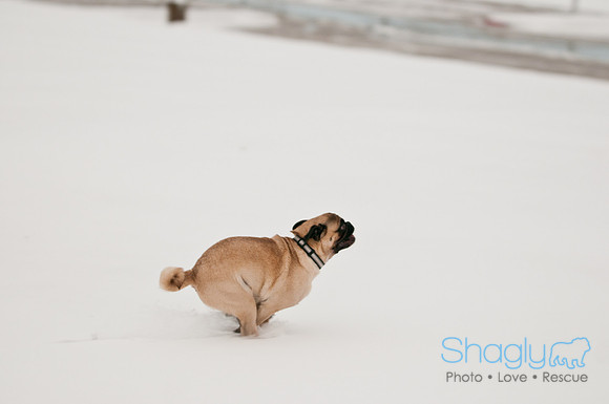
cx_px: 304
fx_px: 2179
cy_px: 202
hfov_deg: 15.9
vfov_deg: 10.6
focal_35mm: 129
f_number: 2.8
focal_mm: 86
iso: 200
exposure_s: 1/320
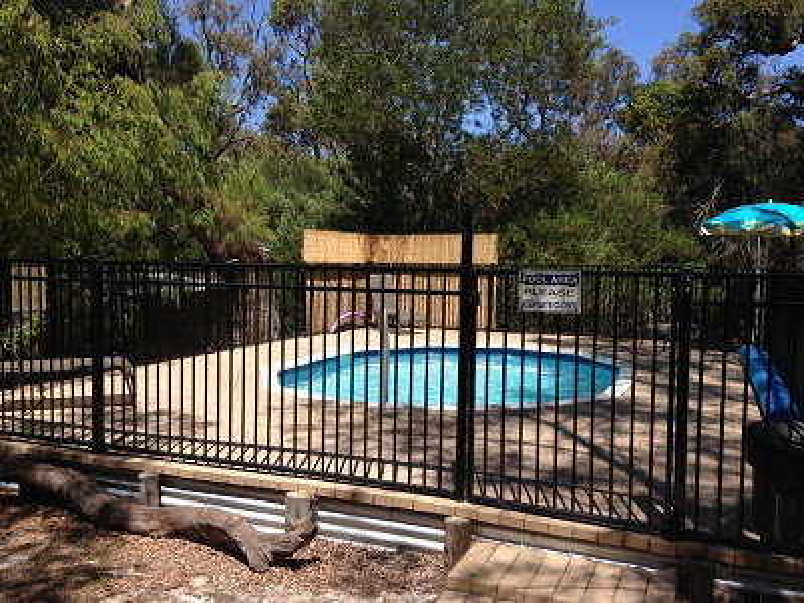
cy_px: 302
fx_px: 766
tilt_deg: -3.2
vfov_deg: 42.9
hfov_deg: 55.4
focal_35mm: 33
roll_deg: +1.3
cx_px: 402
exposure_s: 1/1506
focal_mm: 4.12
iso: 50
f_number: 2.4
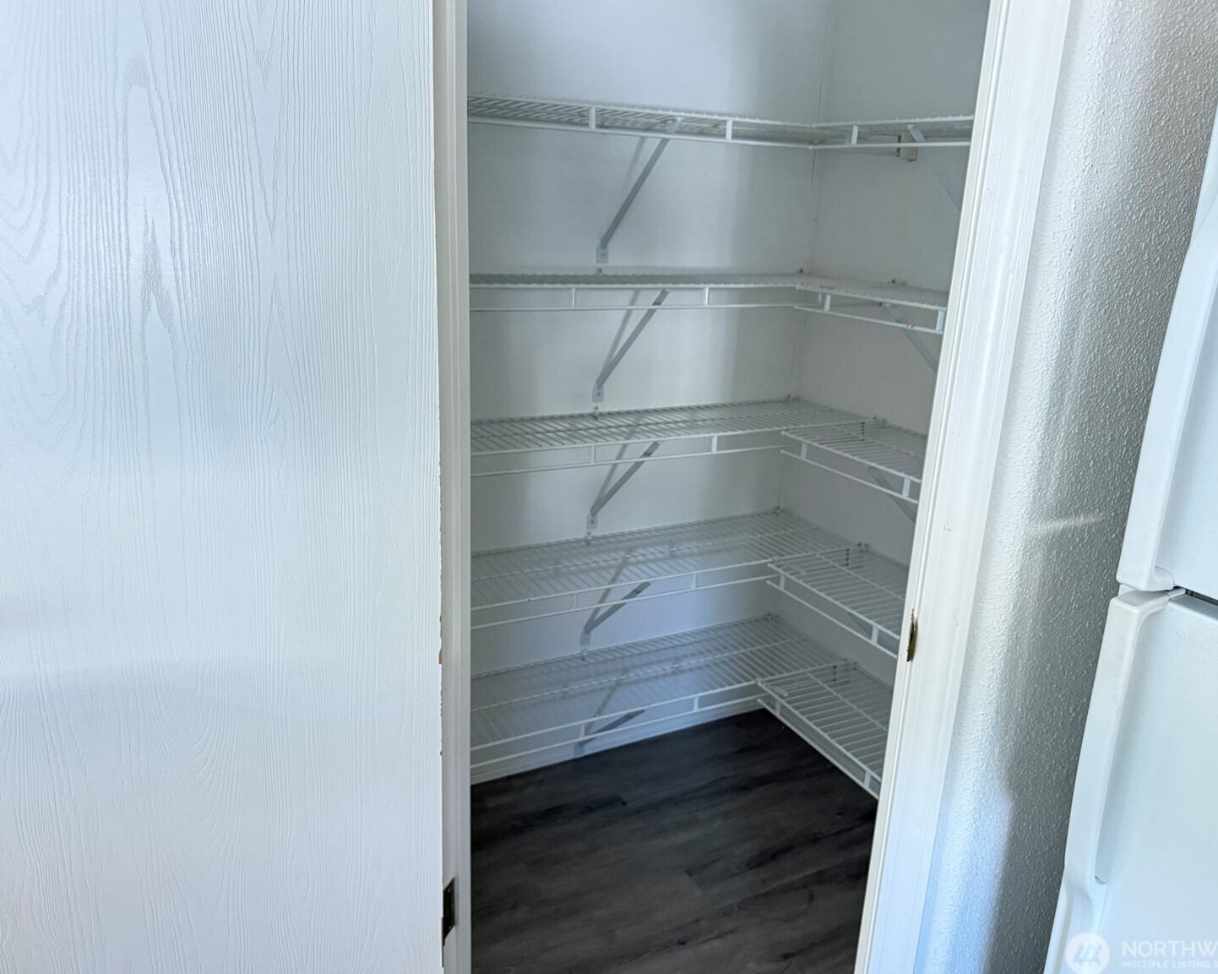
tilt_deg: -15.4
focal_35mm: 26
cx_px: 608
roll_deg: -2.3
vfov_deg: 54.9
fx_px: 937
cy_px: 482
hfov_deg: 66.0
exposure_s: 1/60
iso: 500
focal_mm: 6.76
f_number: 1.78
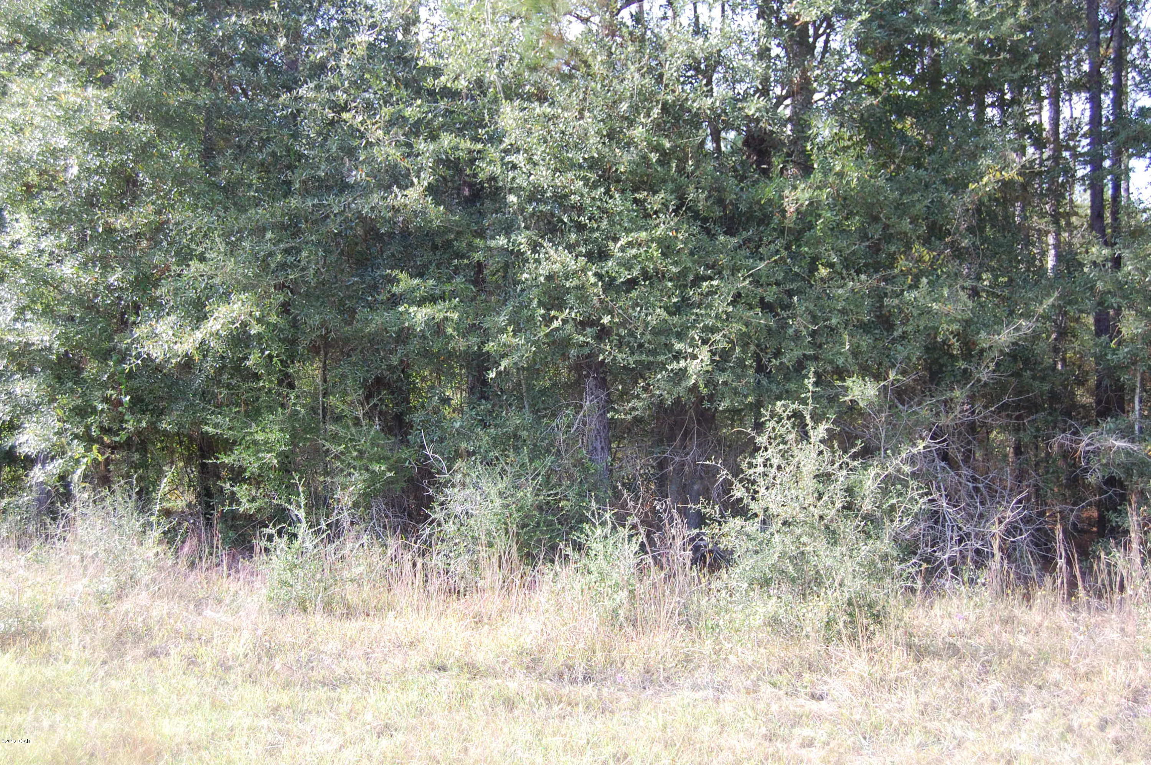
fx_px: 1341
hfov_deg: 46.4
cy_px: 382
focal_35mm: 42
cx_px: 576
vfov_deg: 31.8
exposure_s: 1/125
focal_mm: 28
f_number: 5.6
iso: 250
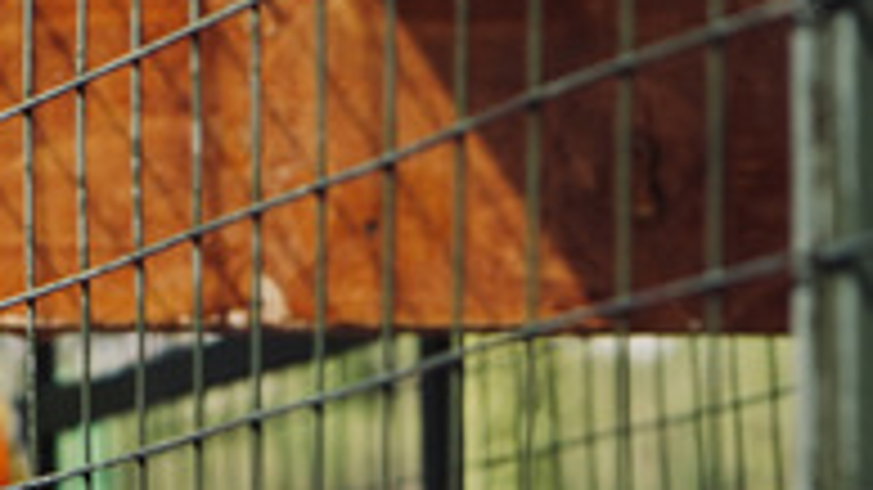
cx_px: 324
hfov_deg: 9.5
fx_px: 5253
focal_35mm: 227
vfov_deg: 5.3
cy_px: 834
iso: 250
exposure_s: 1/1000
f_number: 4
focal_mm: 70
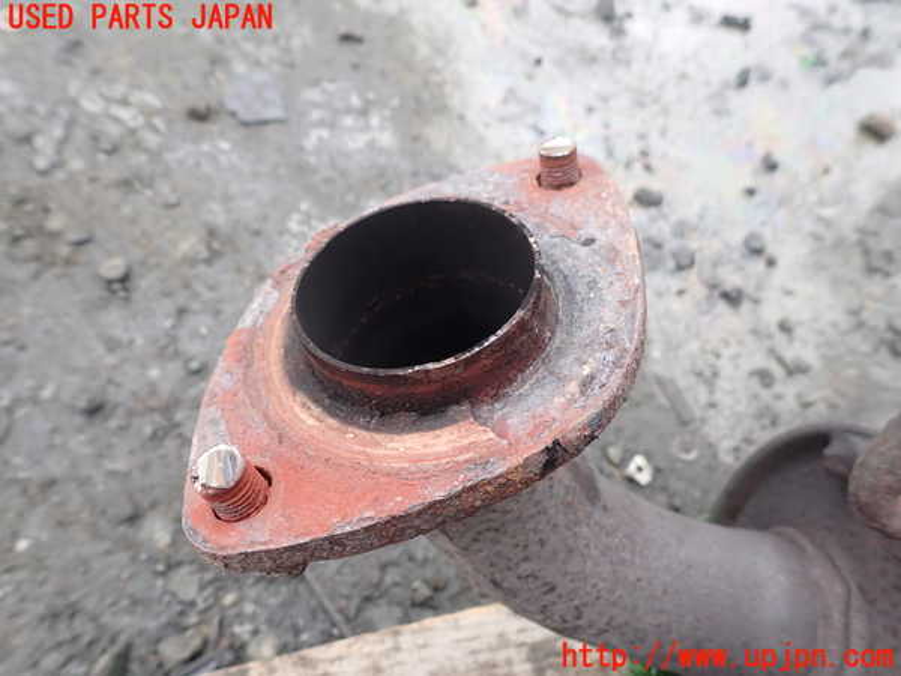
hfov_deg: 69.4
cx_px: 450
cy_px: 338
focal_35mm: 25
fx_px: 651
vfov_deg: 54.9
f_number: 2.8
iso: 100
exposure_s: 1/100
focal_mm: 4.5
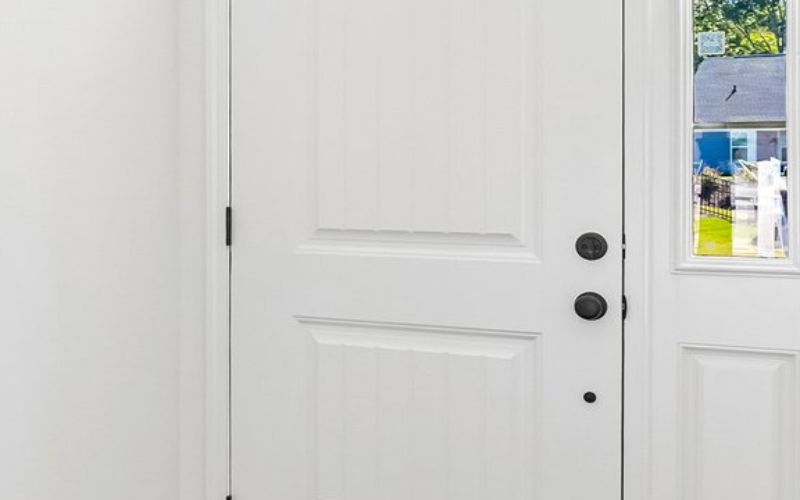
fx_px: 1265
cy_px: 194
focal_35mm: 58
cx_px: -240
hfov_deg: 28.7
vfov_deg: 22.3
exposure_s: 1/20
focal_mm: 16
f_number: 8
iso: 200
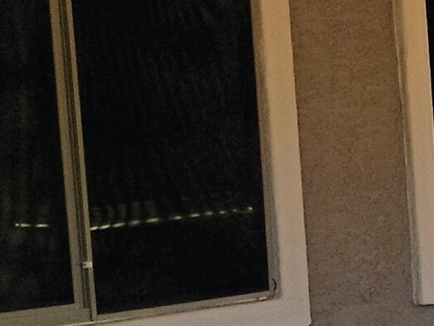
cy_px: 227
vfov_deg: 9.0
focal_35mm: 165
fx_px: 2068
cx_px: 1138
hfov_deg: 10.0
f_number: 1.8
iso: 100
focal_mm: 4.27
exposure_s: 1/167
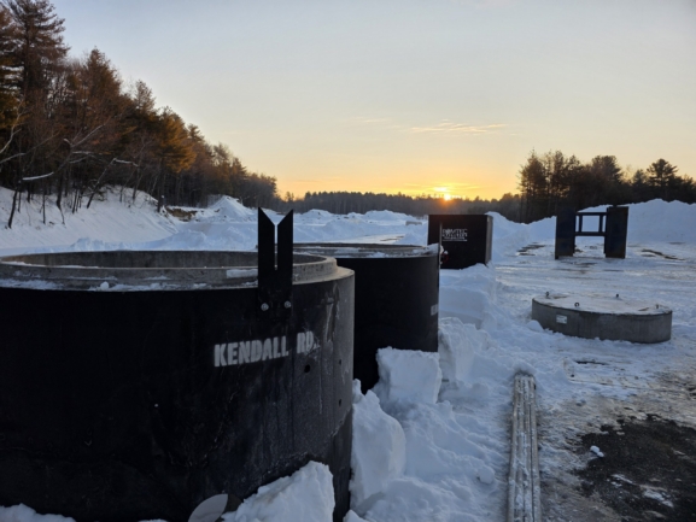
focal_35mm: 23
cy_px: 261
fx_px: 463
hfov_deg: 73.9
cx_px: 348
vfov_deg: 58.9
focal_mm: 6.3
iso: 25
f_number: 1.7
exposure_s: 1/359
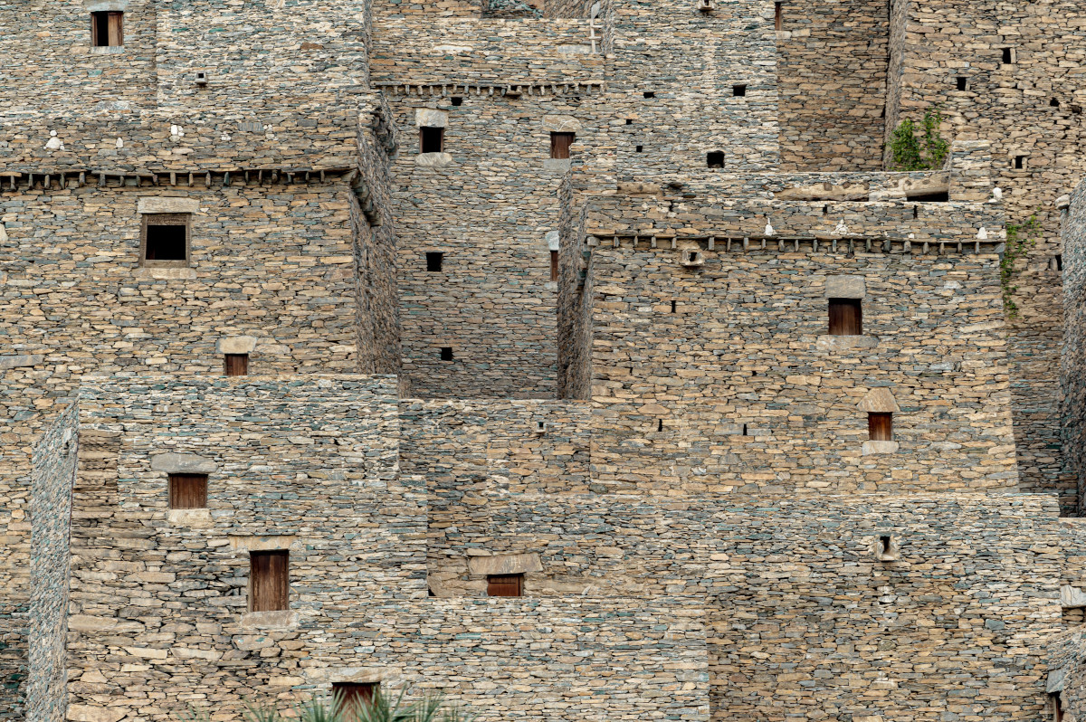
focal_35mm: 200
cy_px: 361
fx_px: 6028
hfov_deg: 10.3
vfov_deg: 6.9
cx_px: 543
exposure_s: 1/125
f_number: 4.5
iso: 200
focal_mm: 200
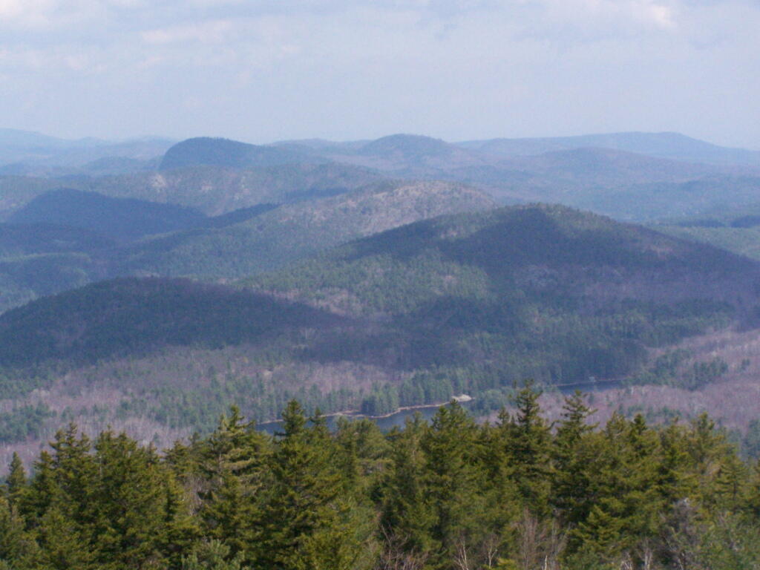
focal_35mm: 105
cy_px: 285
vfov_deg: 14.1
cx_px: 380
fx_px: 2305
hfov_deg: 18.7
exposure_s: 1/1600
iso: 400
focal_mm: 17.5
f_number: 6.3
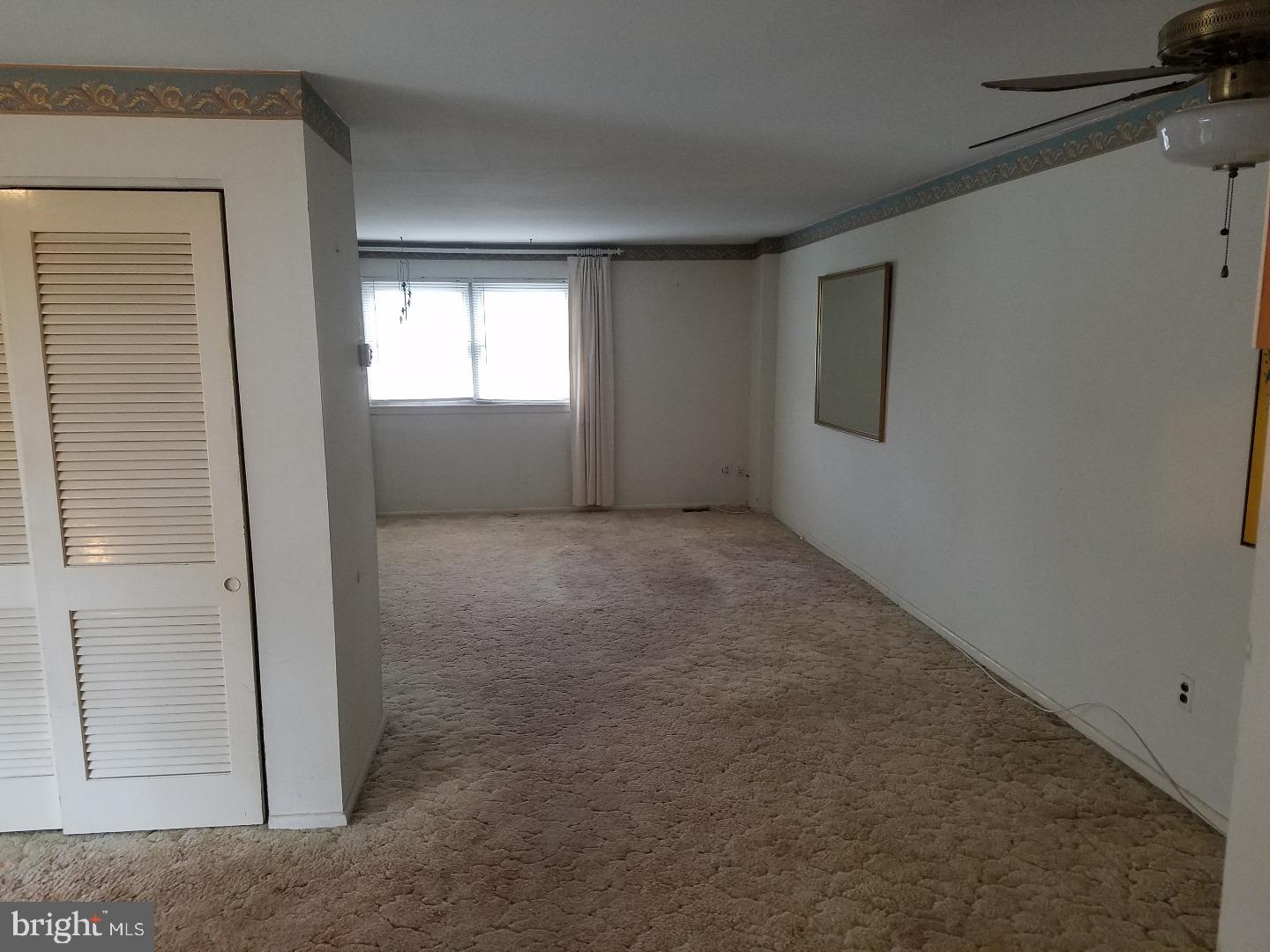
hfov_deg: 67.3
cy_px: 476
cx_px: 635
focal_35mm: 26
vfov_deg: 53.1
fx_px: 954
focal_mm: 4.2
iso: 160
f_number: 1.7
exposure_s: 1/24
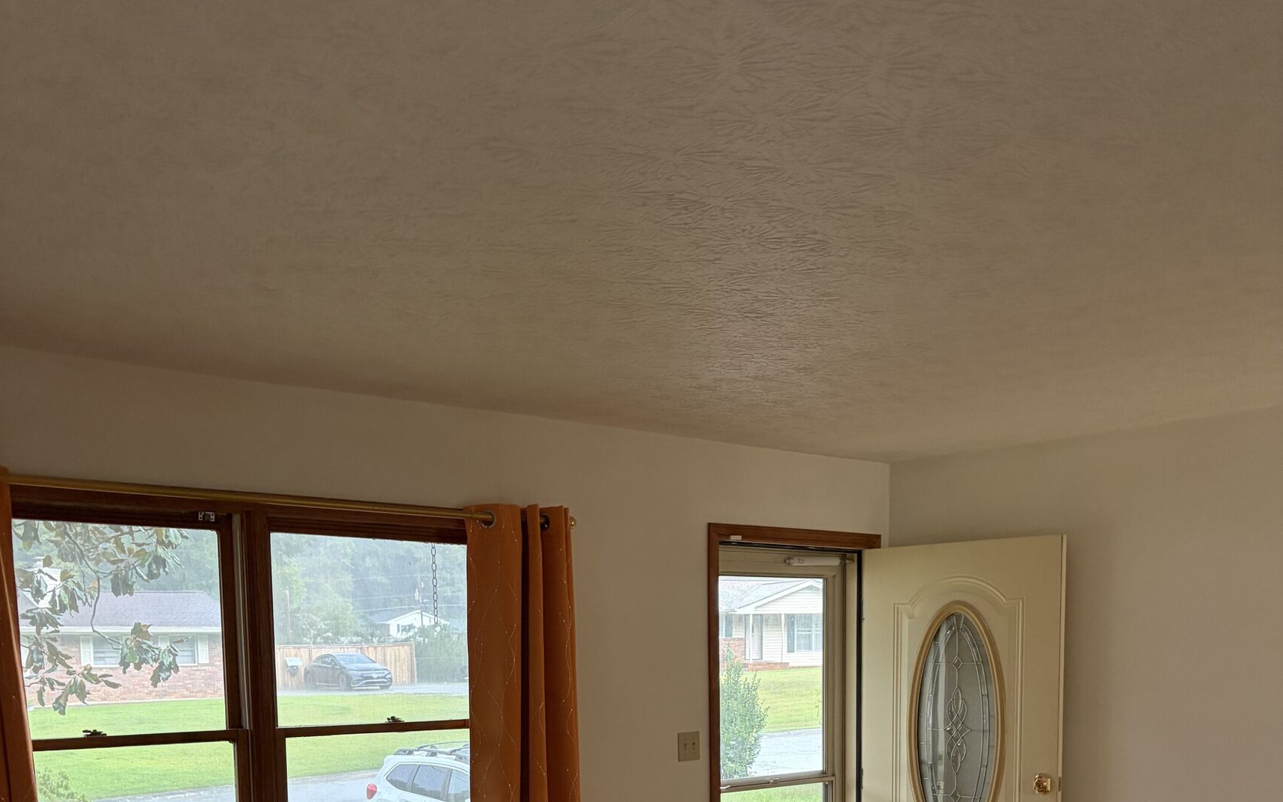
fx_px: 1294
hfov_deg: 52.7
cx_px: 642
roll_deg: +0.3
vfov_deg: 32.1
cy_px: 774
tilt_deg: -4.9
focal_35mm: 37
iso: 200
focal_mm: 5.96
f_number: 1.6
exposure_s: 1/60
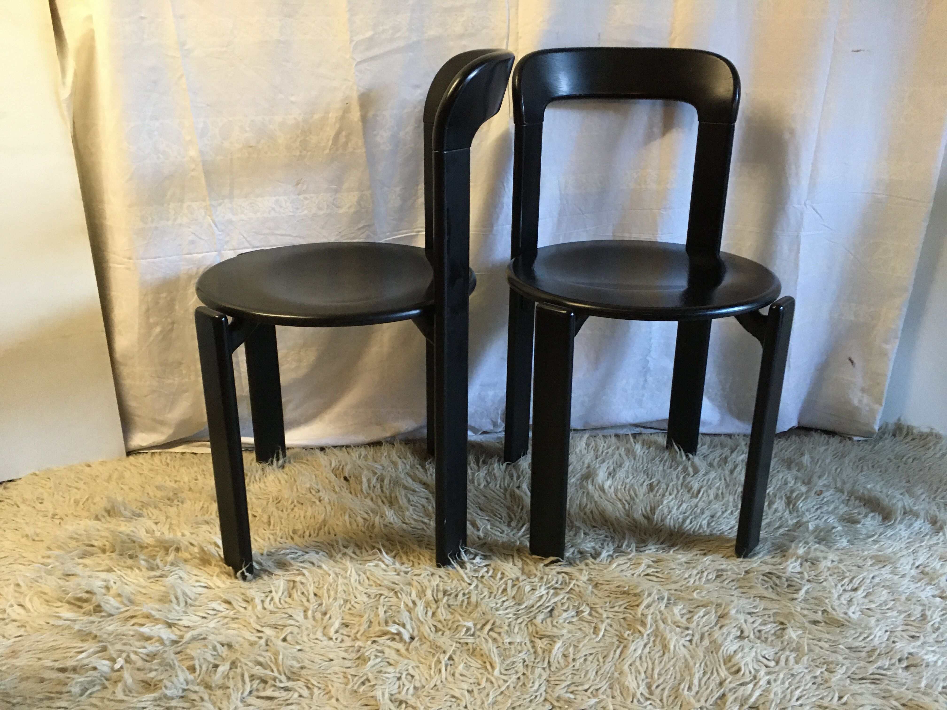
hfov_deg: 61.7
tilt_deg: -21.9
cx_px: 474
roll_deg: +0.8
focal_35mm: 29
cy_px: 355
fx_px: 793
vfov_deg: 48.2
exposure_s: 1/25
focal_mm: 4.15
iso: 200
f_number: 2.2
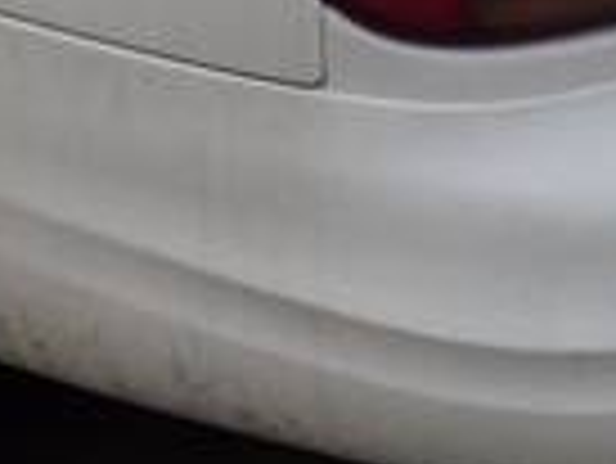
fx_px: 2404
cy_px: -230
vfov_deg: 10.6
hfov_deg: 14.4
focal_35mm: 135
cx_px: 27
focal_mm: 4.15
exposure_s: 1/2083
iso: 32
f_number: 2.2
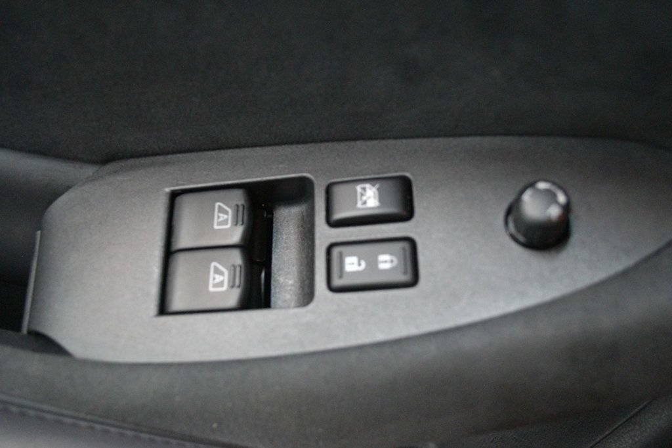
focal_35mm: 33
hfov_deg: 57.2
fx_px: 616
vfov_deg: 39.9
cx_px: 336
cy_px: 224
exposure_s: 1/60
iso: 6400
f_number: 3.8
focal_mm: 22
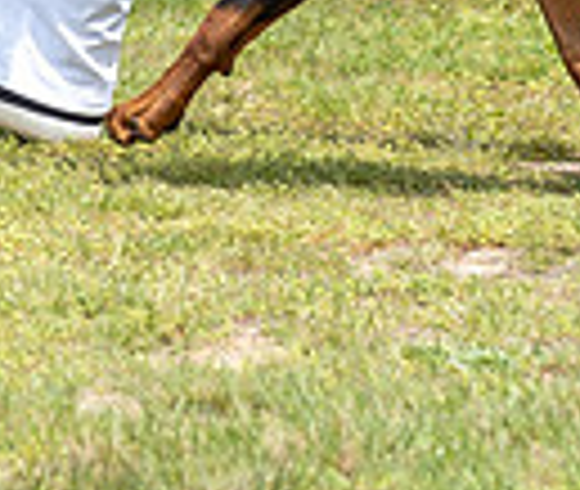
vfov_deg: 1.4
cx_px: 134
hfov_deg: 1.7
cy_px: -696
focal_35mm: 1142
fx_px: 20040
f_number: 4.5
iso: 100
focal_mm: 159
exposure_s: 1/640
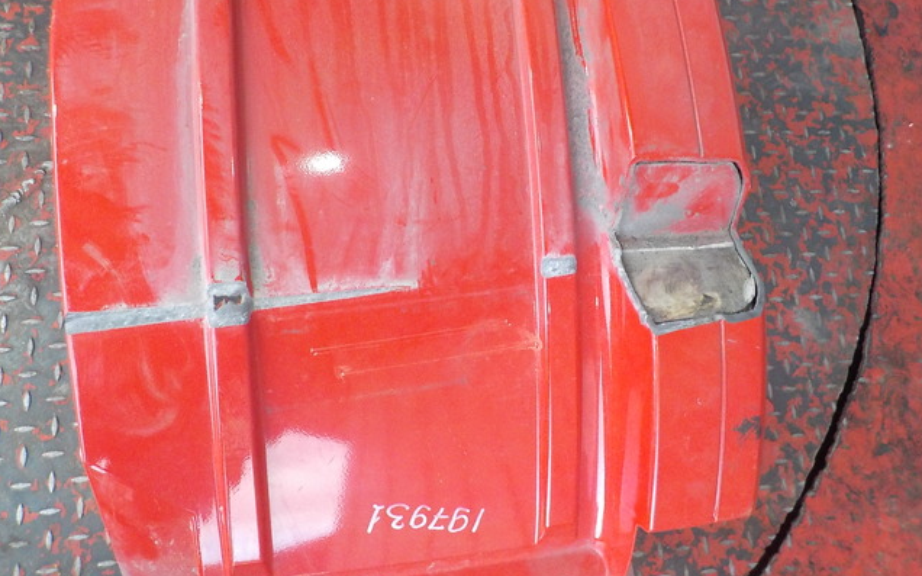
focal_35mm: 32
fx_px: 804
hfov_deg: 59.7
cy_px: 270
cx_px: 461
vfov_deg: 39.4
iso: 360
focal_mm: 4.1
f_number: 3.3
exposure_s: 1/30
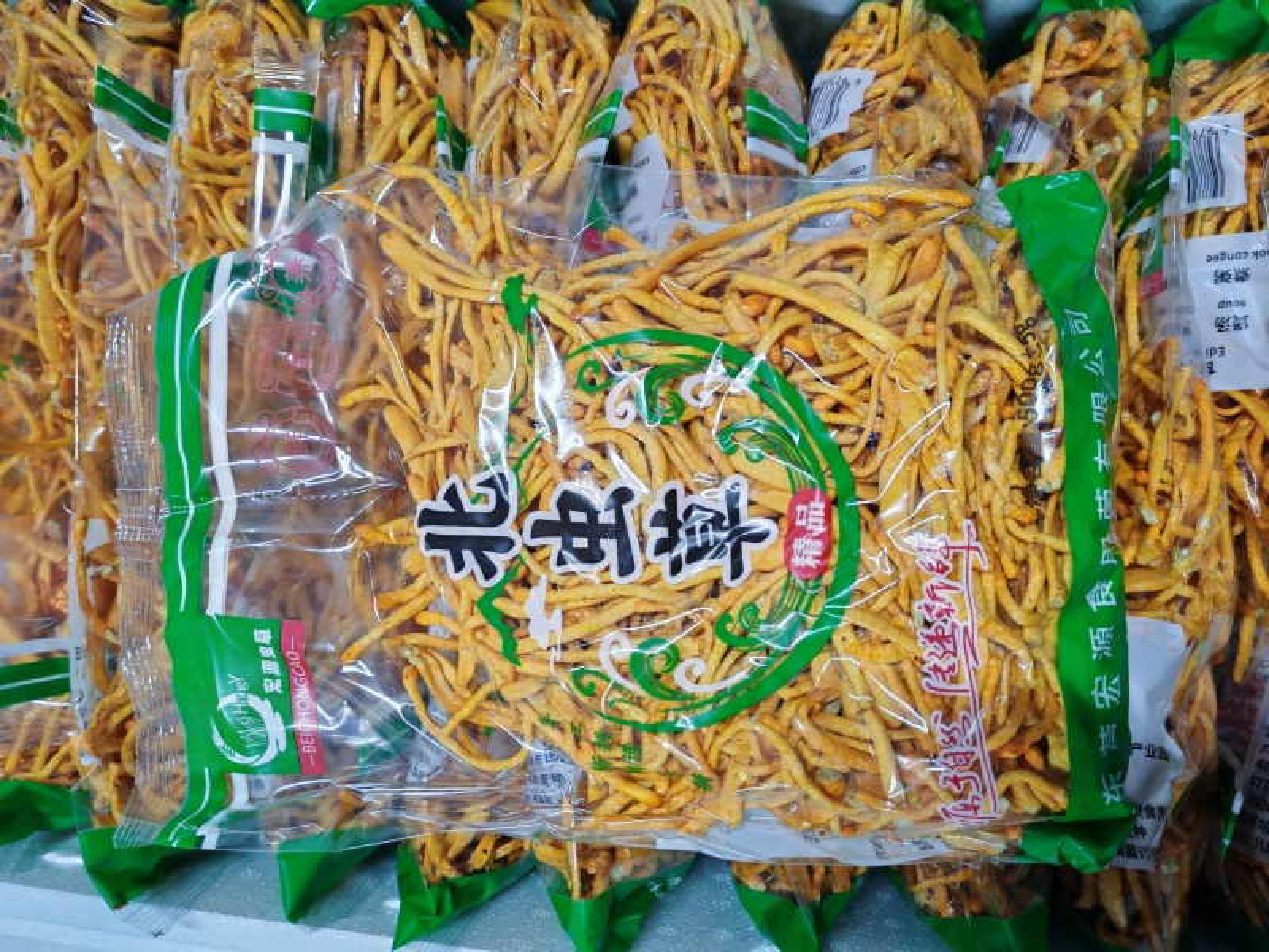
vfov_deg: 51.4
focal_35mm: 27
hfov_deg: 65.3
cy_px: 476
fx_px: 990
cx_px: 634
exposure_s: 1/50
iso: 640
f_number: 1.95
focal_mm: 5.52
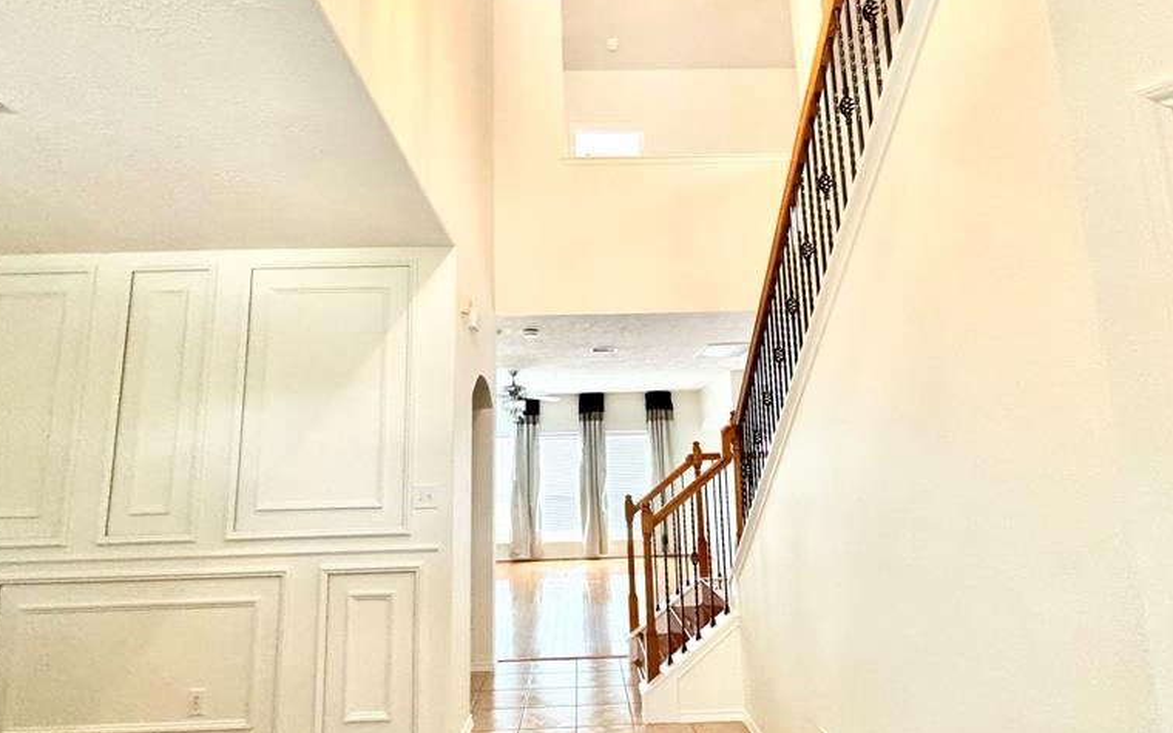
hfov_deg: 85.1
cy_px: 356
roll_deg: +1.9
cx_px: 594
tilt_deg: +9.5
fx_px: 639
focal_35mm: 20
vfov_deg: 59.6
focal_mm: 2.22
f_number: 2.2
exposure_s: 1/60
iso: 640
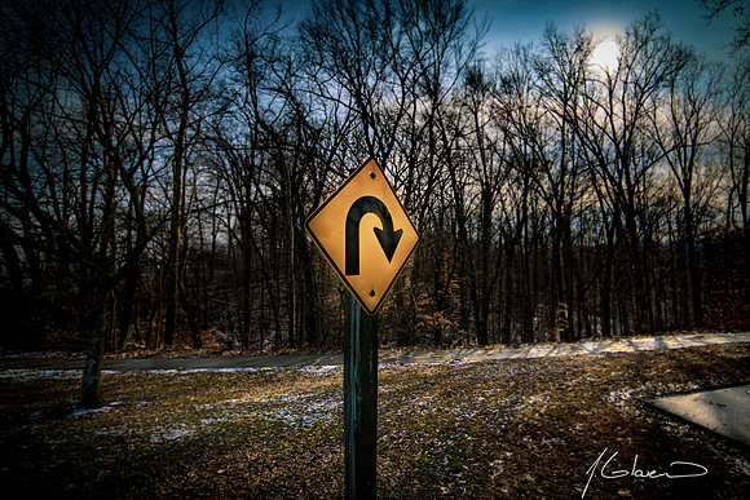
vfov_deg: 62.2
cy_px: 185
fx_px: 407
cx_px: 484
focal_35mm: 20
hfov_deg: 83.1
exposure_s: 1/8000
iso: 100
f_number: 2.8
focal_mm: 15
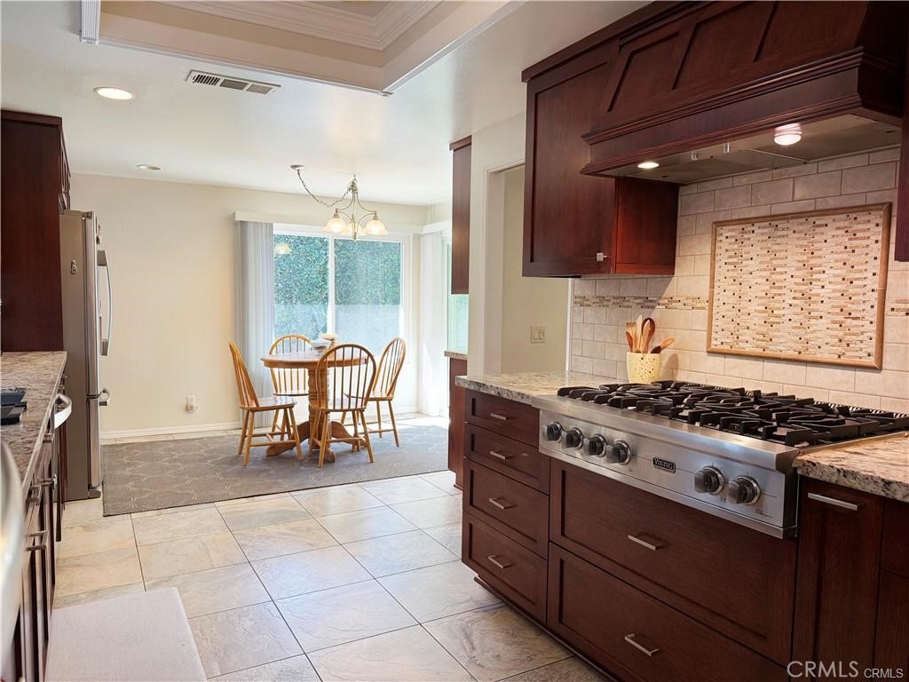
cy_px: 341
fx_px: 630
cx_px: 454
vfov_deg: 56.8
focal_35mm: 24
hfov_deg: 71.6
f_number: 1.78
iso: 125
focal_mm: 6.76
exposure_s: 1/120
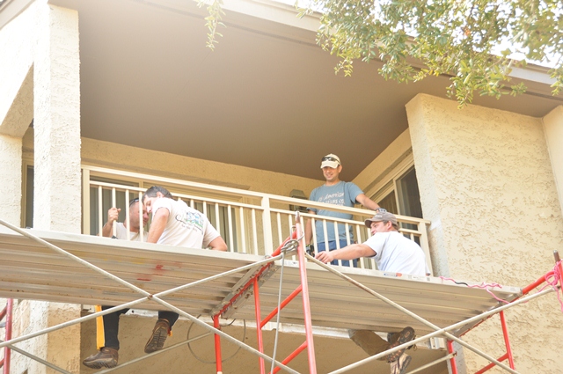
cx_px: 282
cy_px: 187
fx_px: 1171
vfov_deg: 18.1
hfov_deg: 27.0
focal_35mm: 75
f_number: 5.6
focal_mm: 50
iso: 320
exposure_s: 1/50
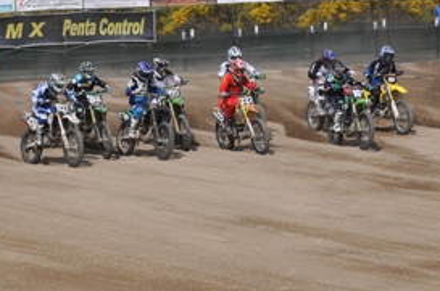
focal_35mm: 173
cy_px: 96
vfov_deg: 7.9
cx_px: 322
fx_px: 2111
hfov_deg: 11.9
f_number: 5
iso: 250
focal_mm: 70
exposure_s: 1/2500
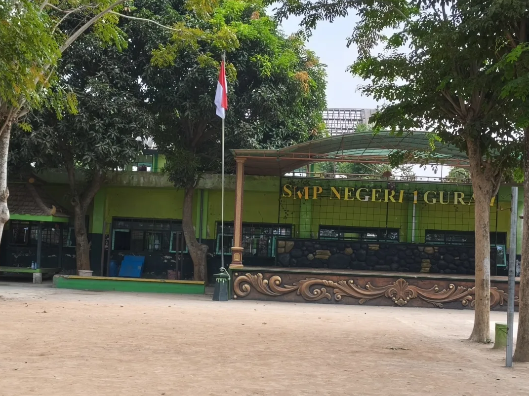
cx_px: 271
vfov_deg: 26.5
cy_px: 224
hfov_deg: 34.9
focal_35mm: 55
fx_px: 840
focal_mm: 5.35
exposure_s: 1/213
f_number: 1.7
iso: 50
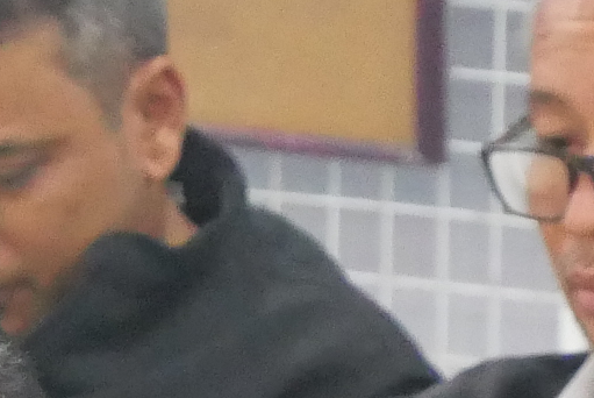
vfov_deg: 1.5
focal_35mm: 900
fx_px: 14867
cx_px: -96
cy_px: 1004
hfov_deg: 2.3
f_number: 5.6
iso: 3200
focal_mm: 60
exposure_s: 1/40
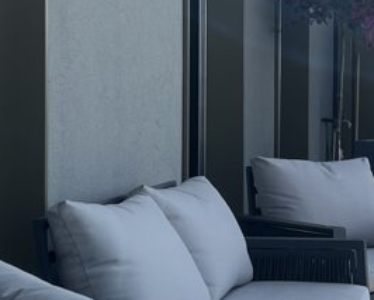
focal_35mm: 105
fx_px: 1163
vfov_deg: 14.7
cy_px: 104
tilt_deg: -0.5
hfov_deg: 18.2
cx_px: 269
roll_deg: +0.1
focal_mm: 5.7
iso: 50
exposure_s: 1/2165
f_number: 1.5
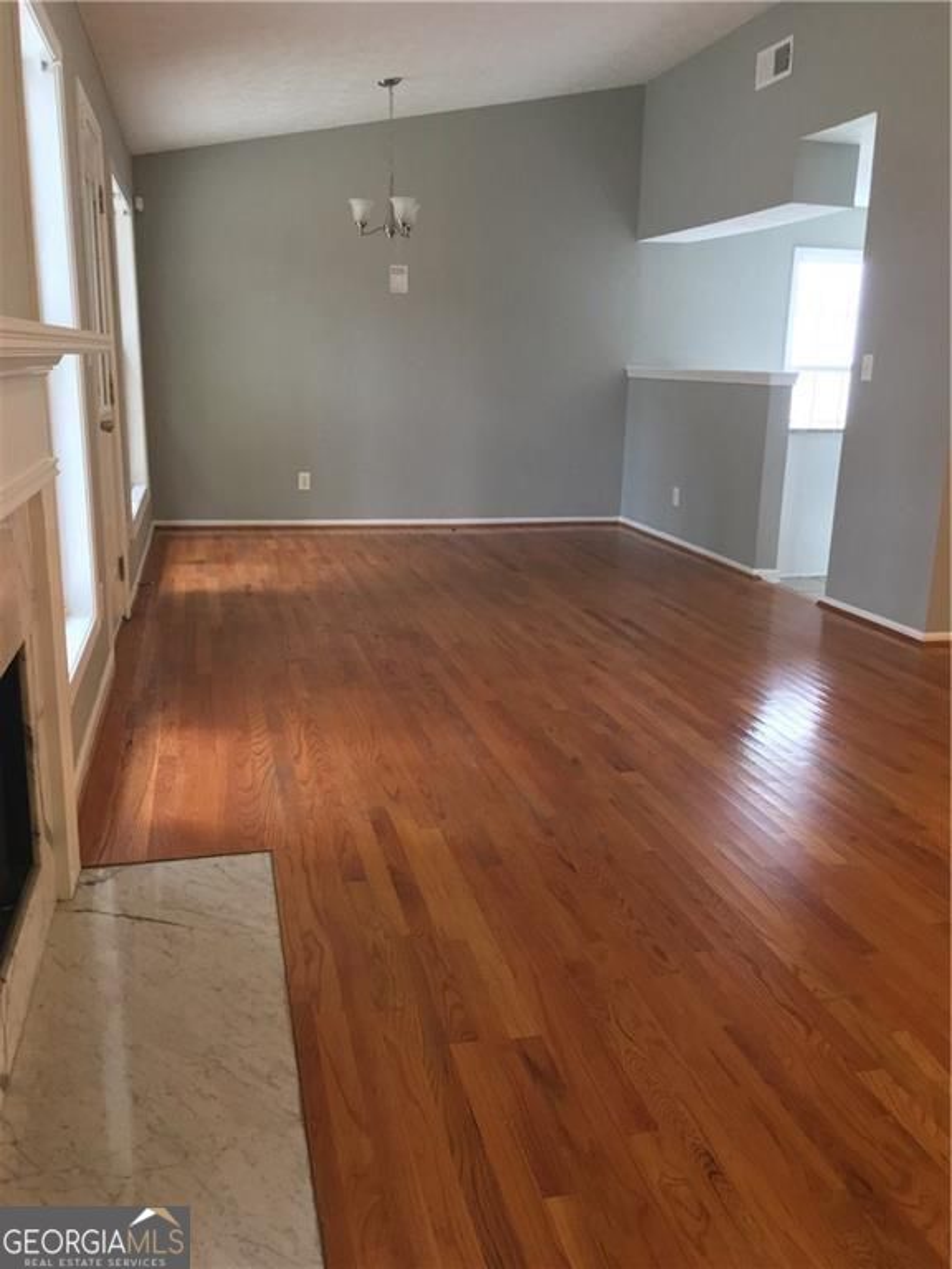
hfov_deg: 48.2
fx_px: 1063
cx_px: 476
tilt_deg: -11.3
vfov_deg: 61.7
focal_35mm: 29
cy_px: 634
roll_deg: -1.1
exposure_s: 1/15
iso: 200
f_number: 2.2
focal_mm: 4.15
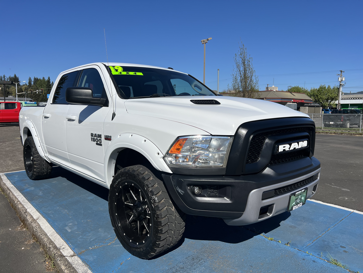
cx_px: 182
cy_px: 136
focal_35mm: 26
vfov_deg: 53.1
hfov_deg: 67.3
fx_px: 273
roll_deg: -0.8
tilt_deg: -7.1
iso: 50
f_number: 1.5
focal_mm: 5.7
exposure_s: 1/8000
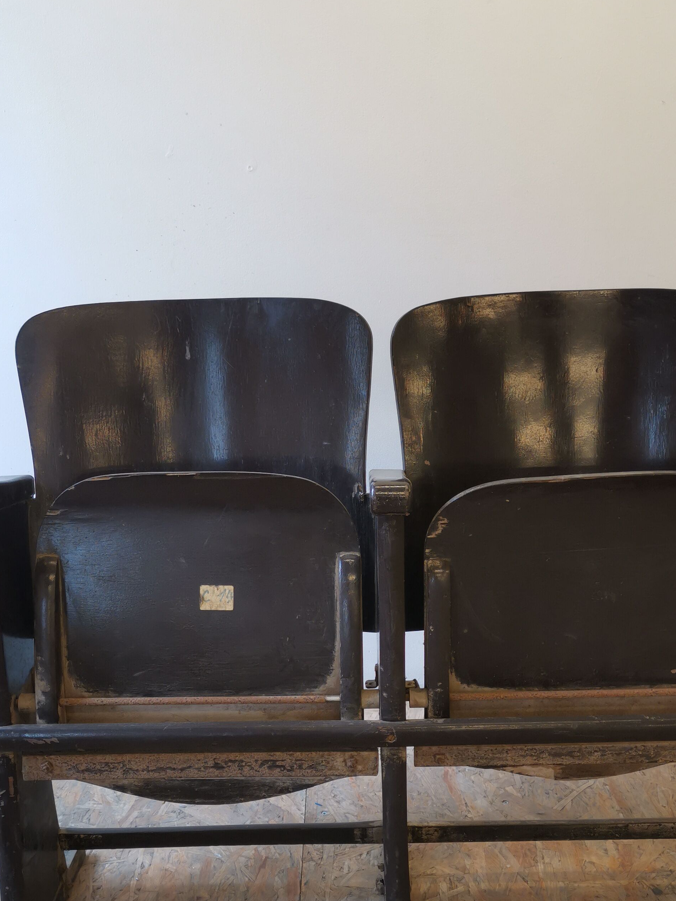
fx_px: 1016
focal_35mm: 39
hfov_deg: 36.8
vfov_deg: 47.7
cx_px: 376
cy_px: 526
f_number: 1.8
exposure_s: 1/100
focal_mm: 5.58
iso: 125
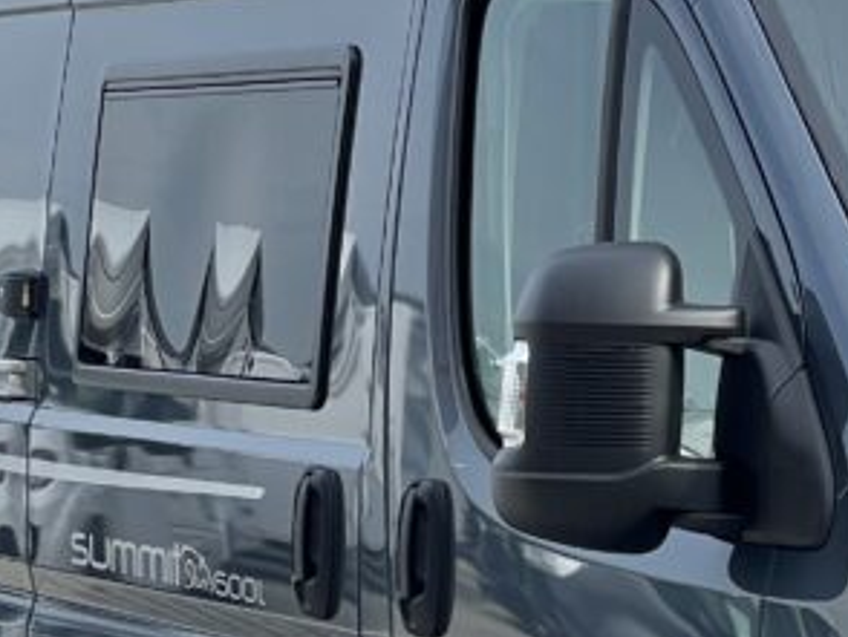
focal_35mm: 181
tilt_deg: -2.8
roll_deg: +0.4
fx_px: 4438
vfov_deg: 8.2
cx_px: 1027
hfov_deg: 10.7
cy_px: 637
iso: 25
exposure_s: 1/657
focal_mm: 6
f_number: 2
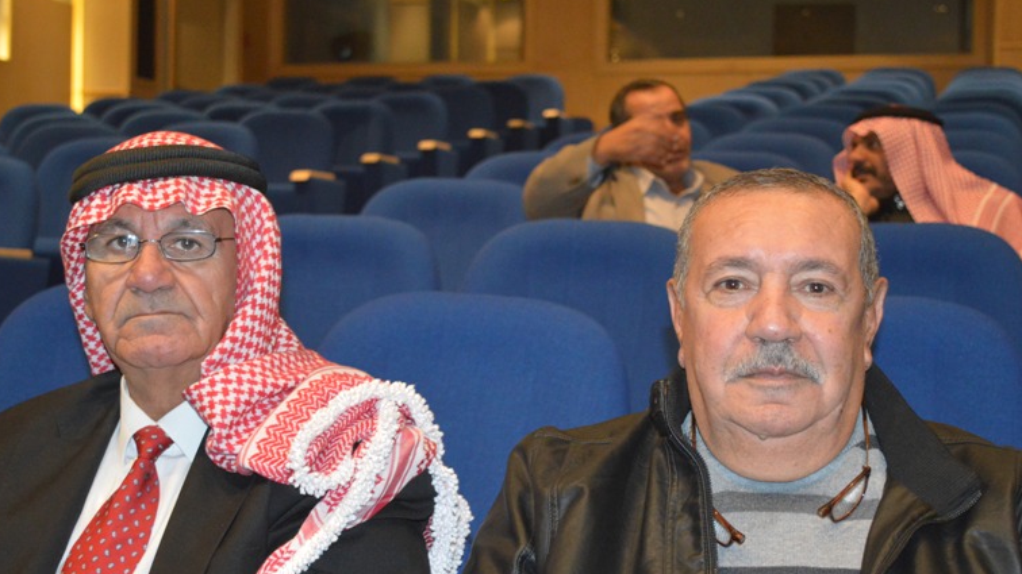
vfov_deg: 18.0
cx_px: 504
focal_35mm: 67
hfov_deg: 31.4
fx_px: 1815
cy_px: 314
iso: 3200
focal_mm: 42
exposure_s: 1/60
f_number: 5
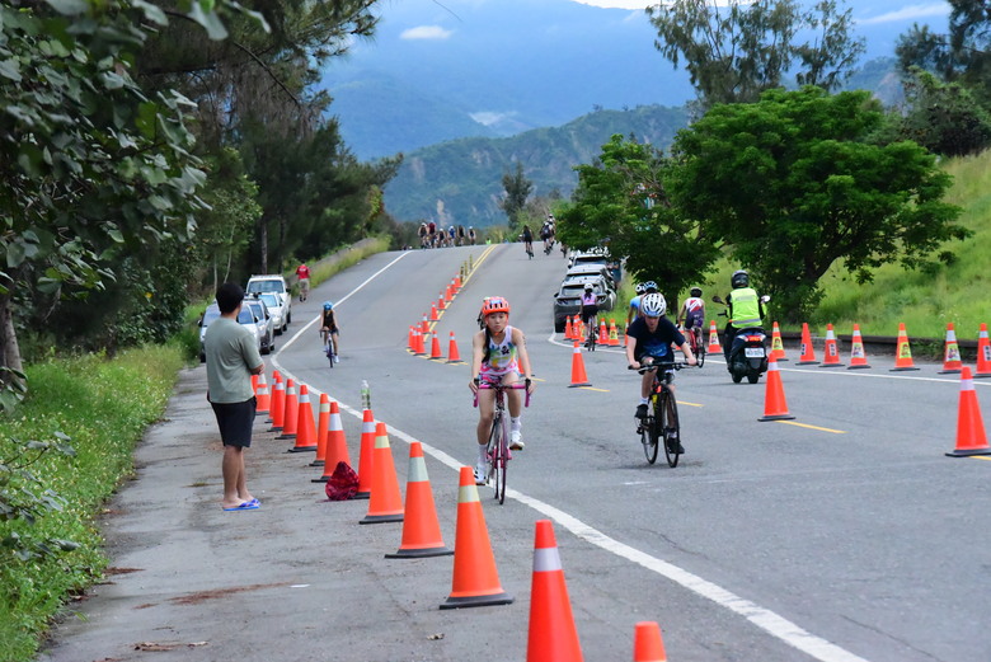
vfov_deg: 9.5
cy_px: 331
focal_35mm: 145
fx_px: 3994
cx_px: 496
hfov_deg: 14.1
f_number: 9
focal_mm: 145
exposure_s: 1/4000
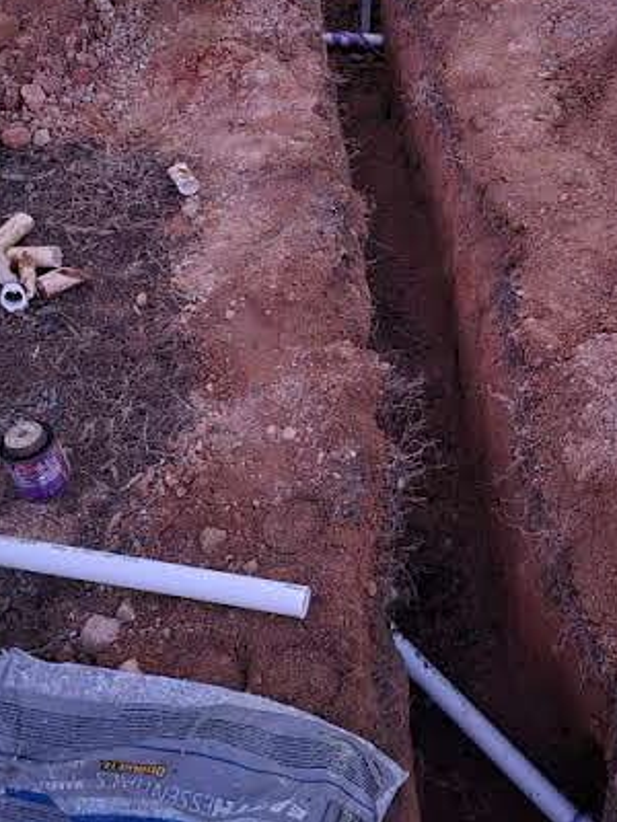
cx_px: 500
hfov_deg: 30.7
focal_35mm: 46
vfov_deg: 40.4
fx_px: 1093
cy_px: 234
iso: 2500
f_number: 1.7
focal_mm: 6.3
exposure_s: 1/17
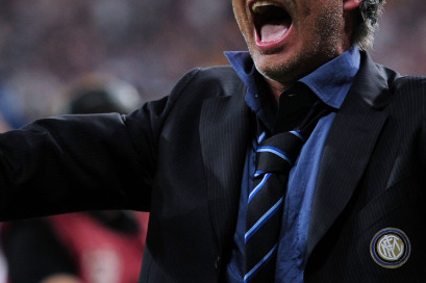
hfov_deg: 5.5
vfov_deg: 3.6
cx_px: 139
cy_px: 69
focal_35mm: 376
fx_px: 4446
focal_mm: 170
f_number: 2.8
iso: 1250
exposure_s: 1/800
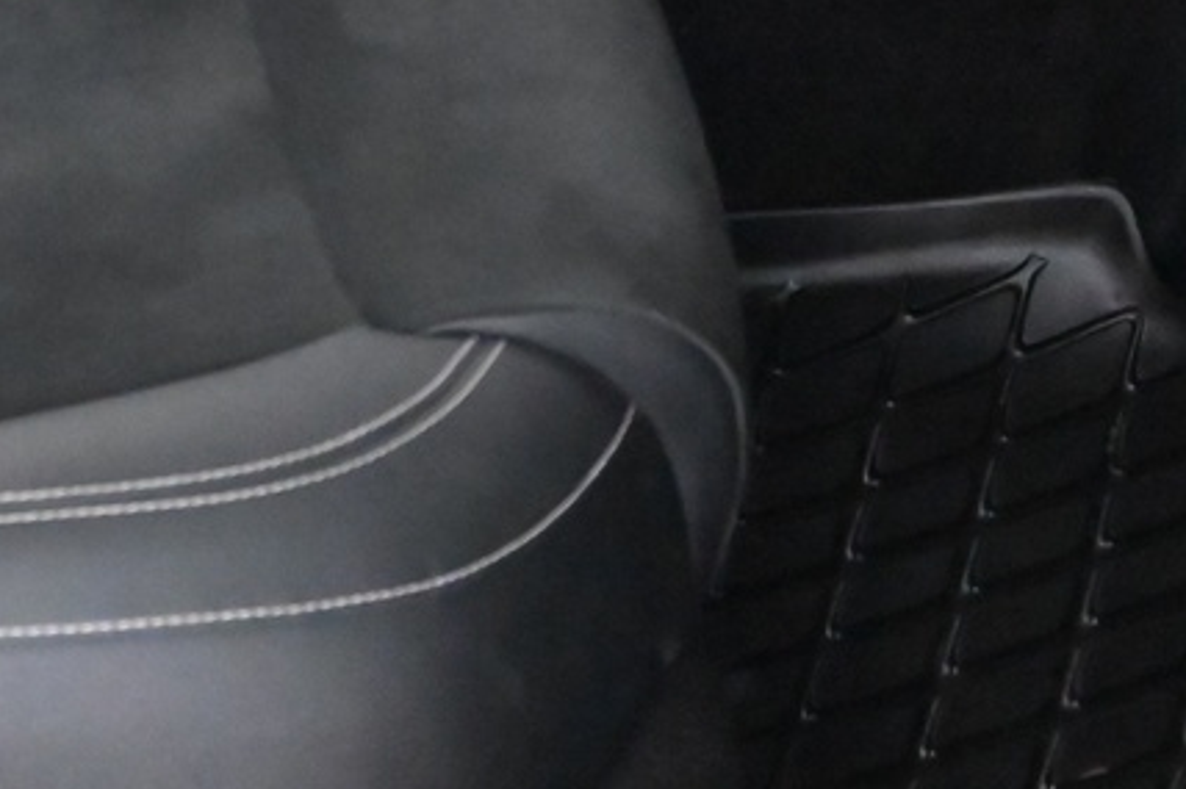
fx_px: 4116
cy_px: -329
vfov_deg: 10.6
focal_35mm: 125
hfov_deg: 15.9
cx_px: -158
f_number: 4.8
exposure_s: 1/60
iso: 14400
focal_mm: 33
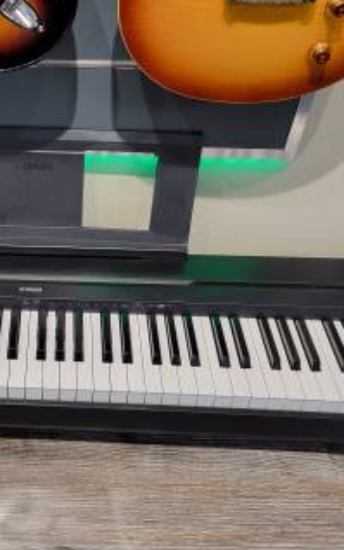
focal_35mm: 45
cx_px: 33
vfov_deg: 44.3
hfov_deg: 27.6
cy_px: 270
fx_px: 674
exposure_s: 1/120
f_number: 1.8
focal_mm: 5.4
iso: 125
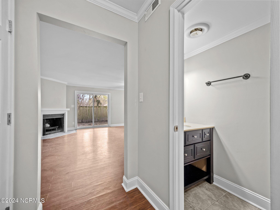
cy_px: 105
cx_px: 140
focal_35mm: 14
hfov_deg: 102.1
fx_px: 113
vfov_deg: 85.7
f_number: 4
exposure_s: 1/8
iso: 400
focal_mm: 7
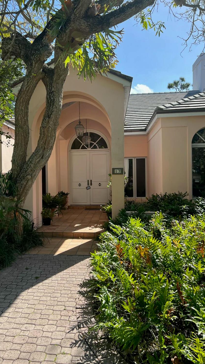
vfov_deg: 66.1
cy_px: 179
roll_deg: +1.3
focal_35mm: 29
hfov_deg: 40.0
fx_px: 280
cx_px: 79
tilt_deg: +0.6
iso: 50
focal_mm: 5.7
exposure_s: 1/1901
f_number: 1.5
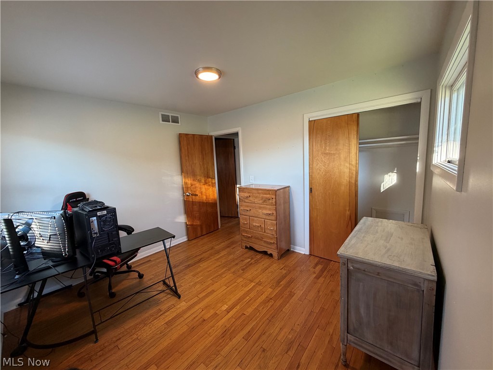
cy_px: 185
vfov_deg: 85.7
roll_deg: +3.7
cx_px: 246
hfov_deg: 102.1
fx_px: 199
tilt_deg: -7.1
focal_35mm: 14
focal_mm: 2.22
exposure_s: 1/60
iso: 200
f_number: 2.2
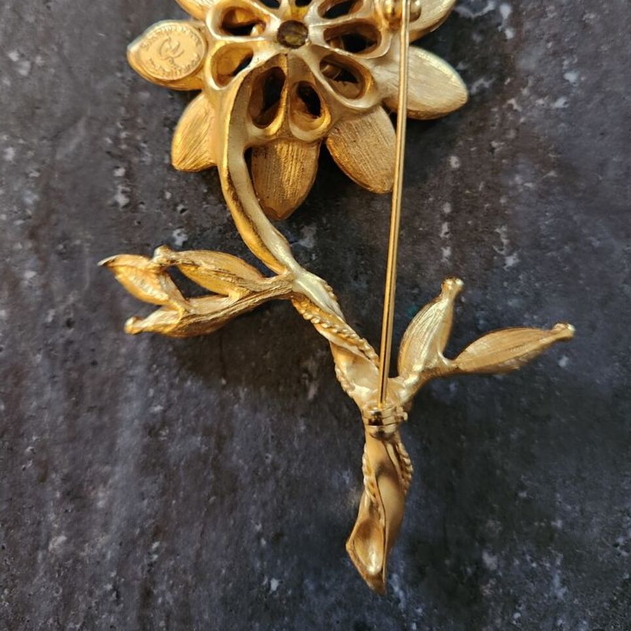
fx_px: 577
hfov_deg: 57.3
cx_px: 306
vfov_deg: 56.2
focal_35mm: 28
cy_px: 216
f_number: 1.8
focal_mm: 5.4
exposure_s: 1/33.3
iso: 500
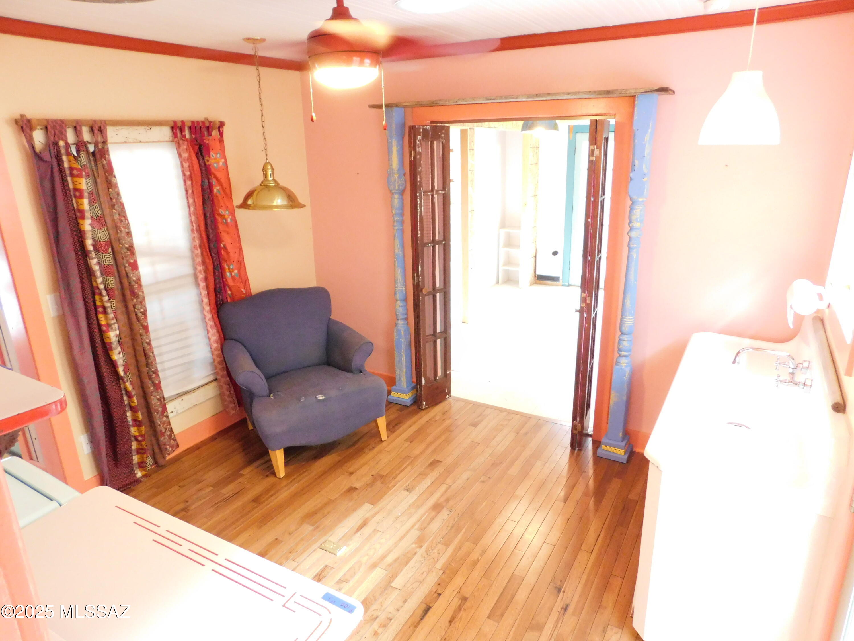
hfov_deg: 73.9
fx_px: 567
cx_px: 427
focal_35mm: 23
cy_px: 320
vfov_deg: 58.9
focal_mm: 4
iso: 800
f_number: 3
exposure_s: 1/15
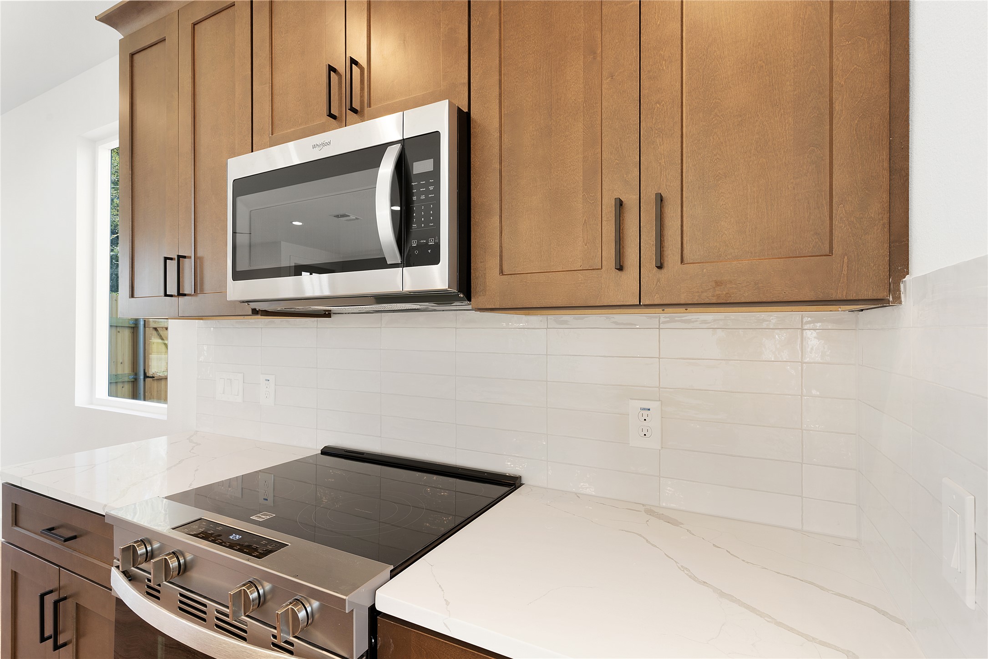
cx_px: 494
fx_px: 467
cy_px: 330
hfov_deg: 93.3
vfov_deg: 70.5
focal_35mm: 17
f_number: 10
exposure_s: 1/3
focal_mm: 17
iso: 100
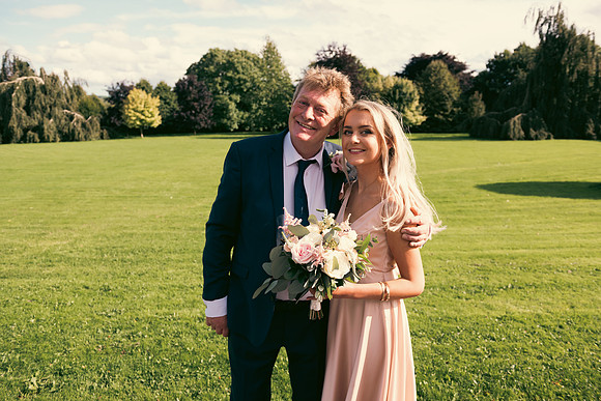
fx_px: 451
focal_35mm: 27
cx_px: 300
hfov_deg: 67.4
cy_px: 200
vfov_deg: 48.0
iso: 100
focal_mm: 27
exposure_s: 1/320
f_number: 5
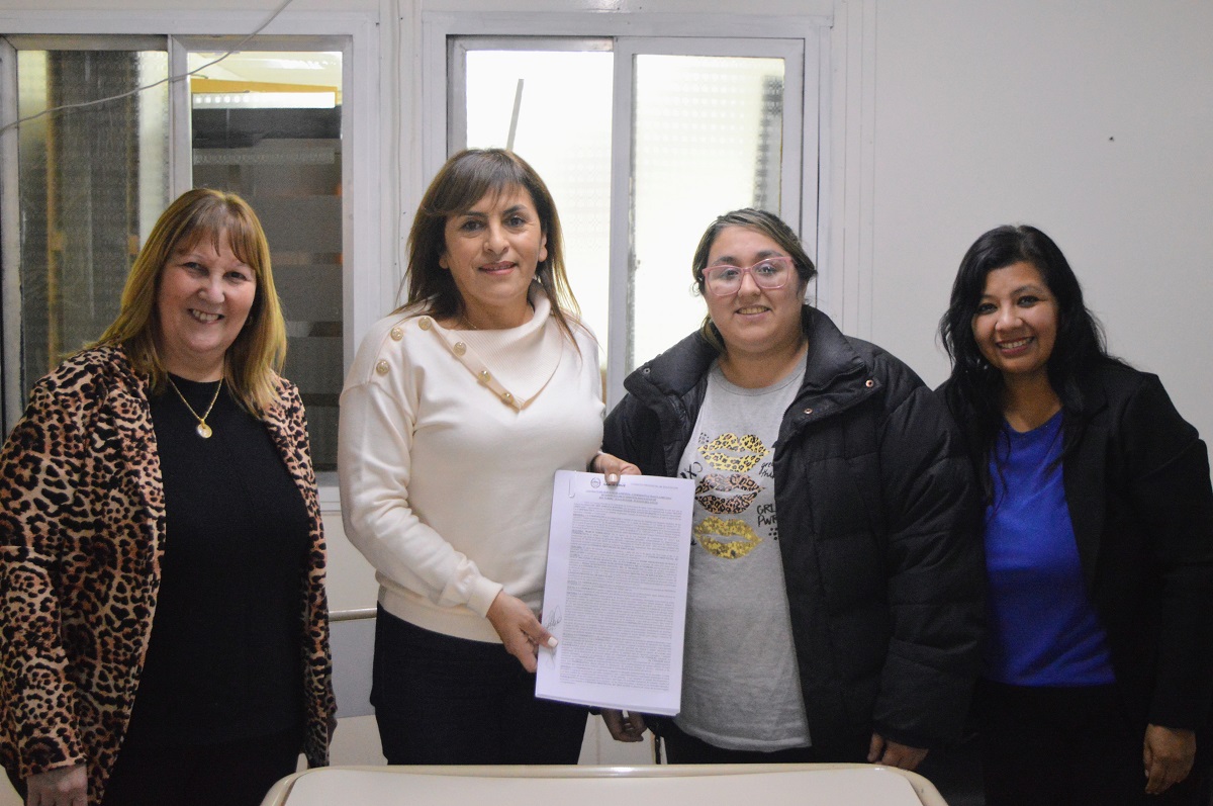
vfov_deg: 28.0
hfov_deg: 41.2
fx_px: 1615
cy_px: 403
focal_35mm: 48
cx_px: 606
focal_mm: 32
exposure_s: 1/80
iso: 3200
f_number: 4.5
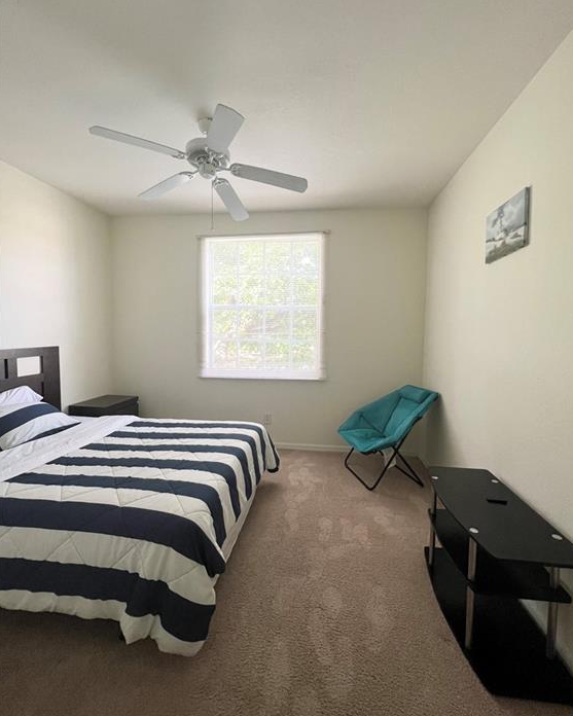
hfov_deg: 88.0
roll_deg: -0.5
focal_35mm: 14
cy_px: 345
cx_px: 290
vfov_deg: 100.6
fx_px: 297
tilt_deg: -3.0
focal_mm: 1.57
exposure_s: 1/99
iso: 160
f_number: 1.8
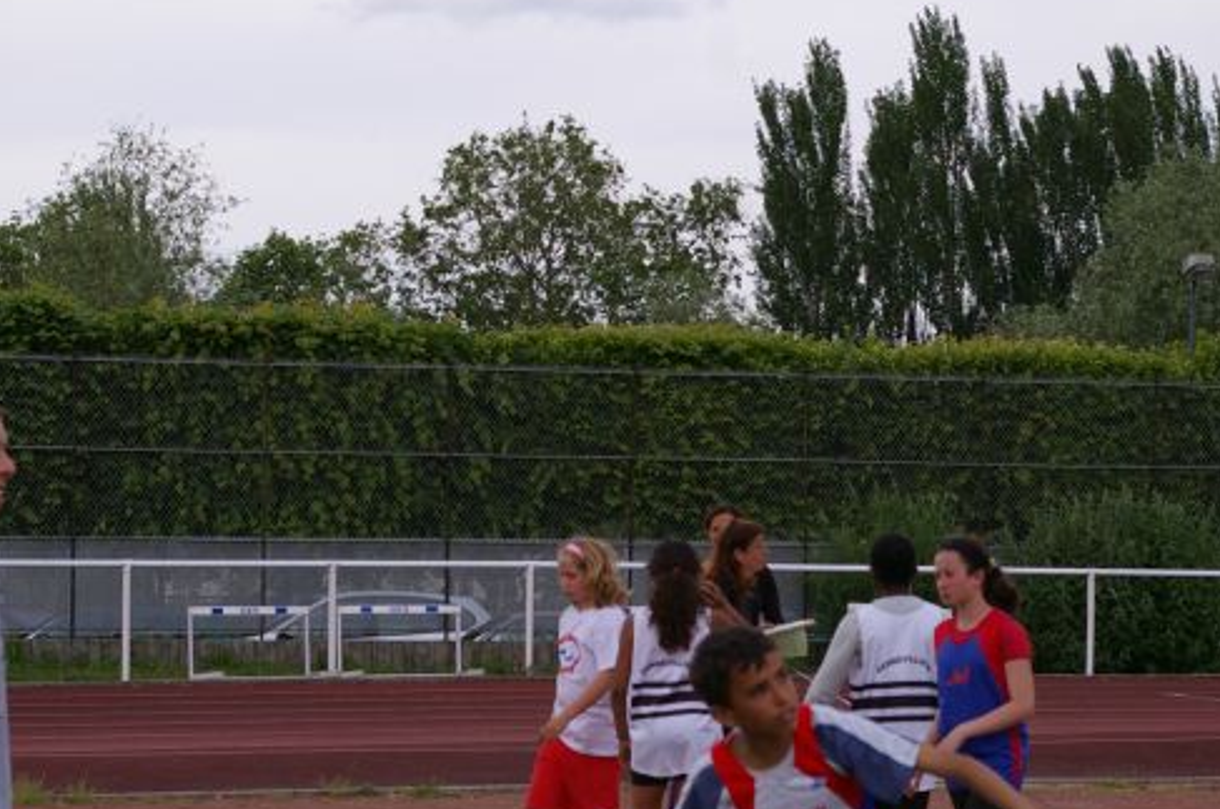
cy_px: 507
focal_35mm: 111
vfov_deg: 12.3
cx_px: 634
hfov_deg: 18.5
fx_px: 3749
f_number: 6.7
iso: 200
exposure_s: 1/500
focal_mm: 45
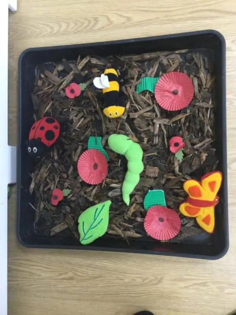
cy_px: 158
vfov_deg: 58.4
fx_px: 282
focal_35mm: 31
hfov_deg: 45.4
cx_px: 118
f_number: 2.4
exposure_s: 1/20
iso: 200
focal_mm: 3.3
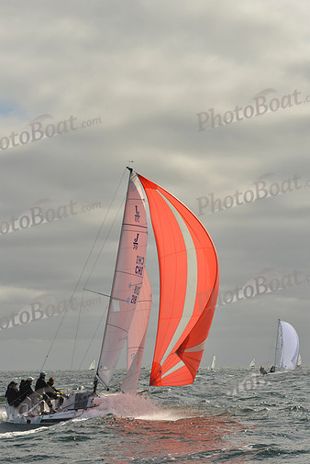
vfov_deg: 21.7
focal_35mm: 94
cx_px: 149
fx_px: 1212
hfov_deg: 14.6
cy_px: 253
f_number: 11
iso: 400
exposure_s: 1/1600
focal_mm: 82
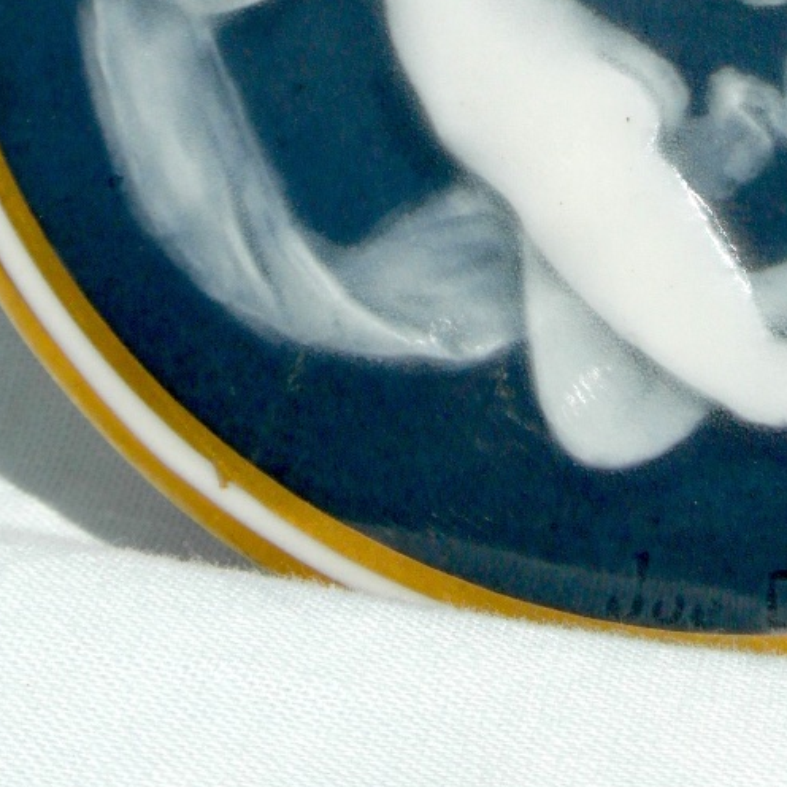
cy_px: -141
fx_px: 4836
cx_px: 500
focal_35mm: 188
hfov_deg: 9.3
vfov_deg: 9.2
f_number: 5.6
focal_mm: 14.3
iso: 80
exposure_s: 1/1000
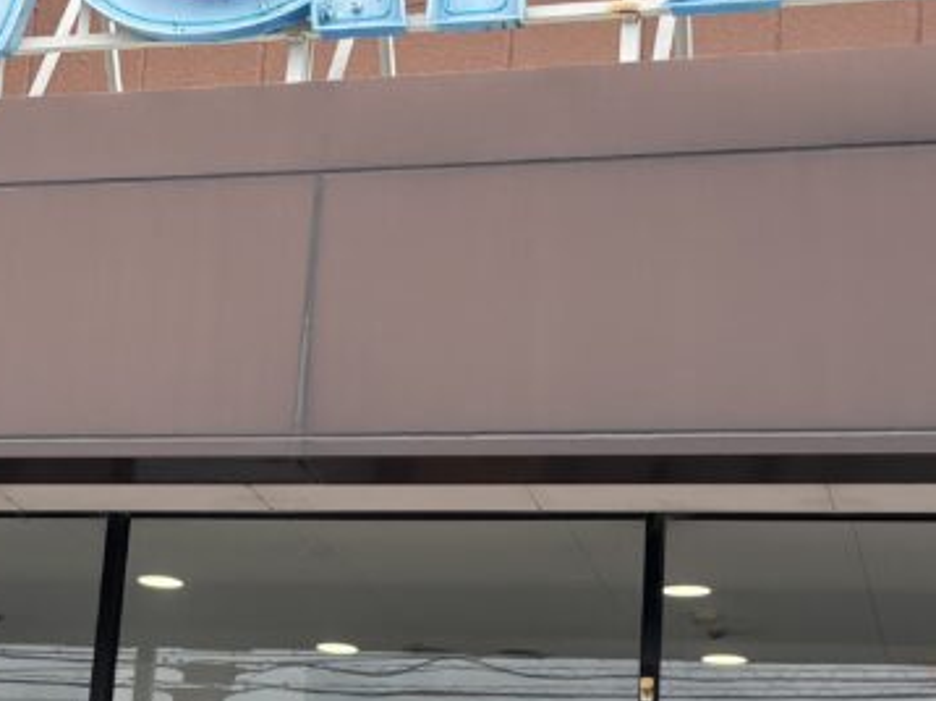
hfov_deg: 20.8
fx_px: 2513
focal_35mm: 93
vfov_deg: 15.8
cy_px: 552
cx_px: 173
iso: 50
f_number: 1.6
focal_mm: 5.96
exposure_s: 1/935
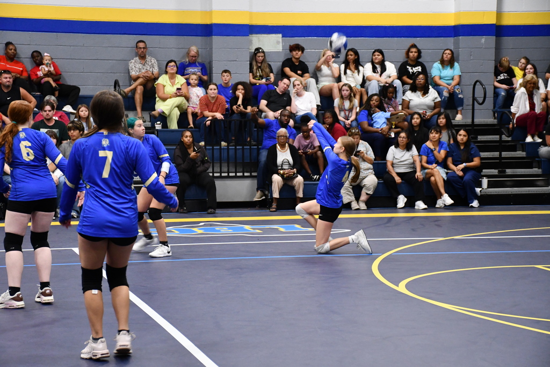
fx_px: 1375
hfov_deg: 22.6
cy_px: 184
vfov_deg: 15.2
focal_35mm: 90
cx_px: 275
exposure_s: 1/125
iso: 2500
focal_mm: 60
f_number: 5
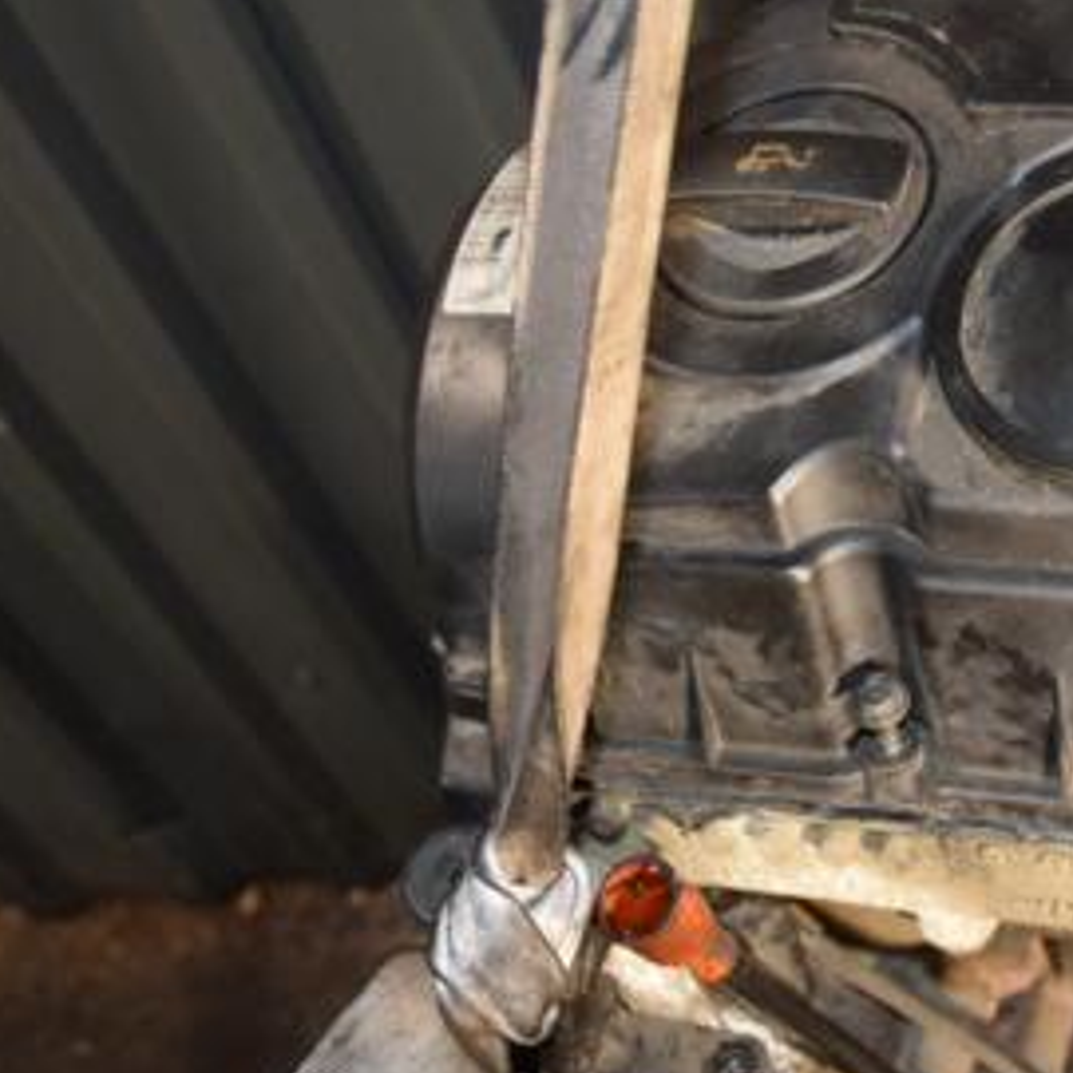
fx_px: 2174
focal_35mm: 62
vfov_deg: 27.6
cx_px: 1097
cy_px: 392
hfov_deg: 26.1
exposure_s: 1/100
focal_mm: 22
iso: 800
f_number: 5
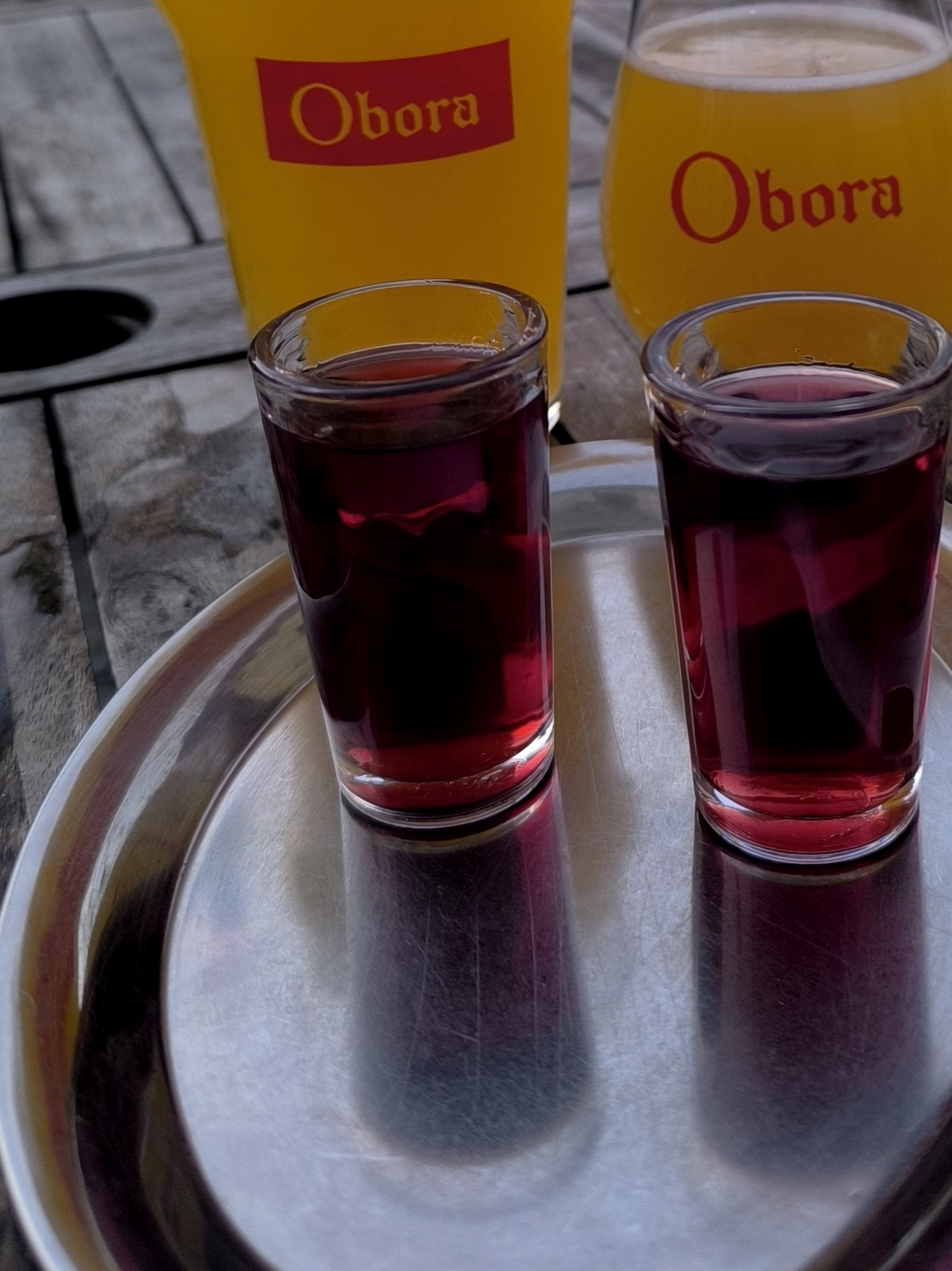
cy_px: 231
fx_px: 1614
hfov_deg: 32.4
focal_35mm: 44
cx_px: 686
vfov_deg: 40.9
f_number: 1.65
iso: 1000
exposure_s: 1/50
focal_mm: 6.14
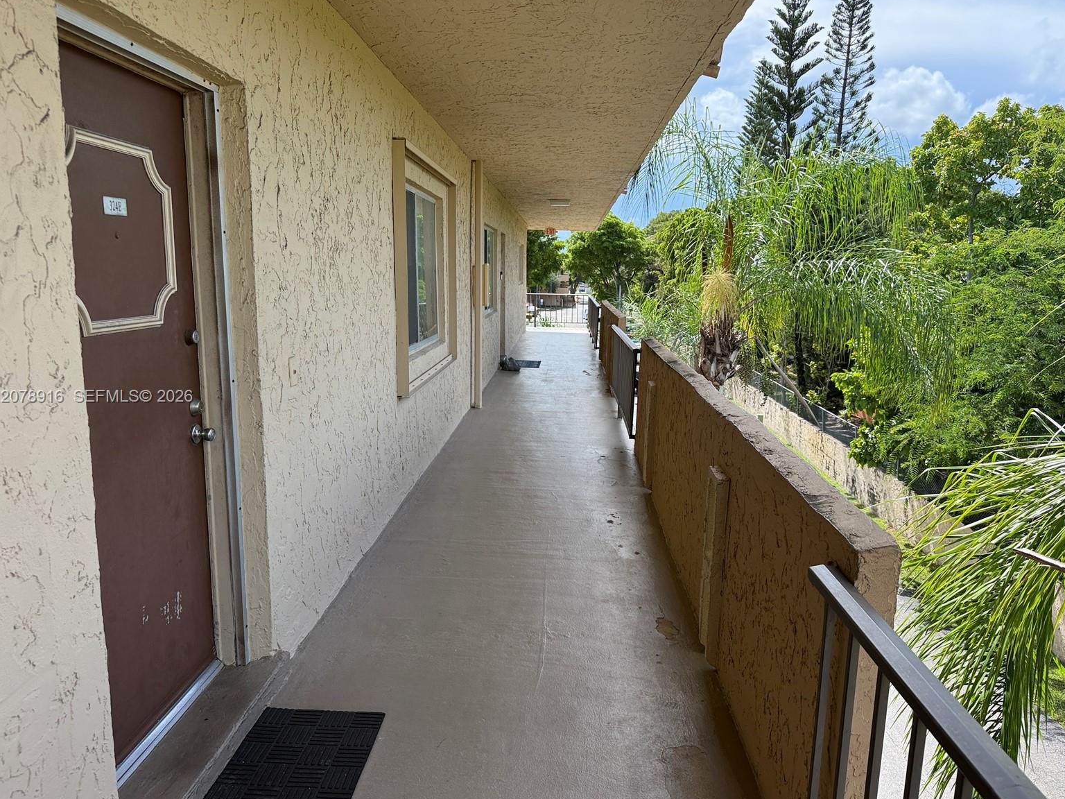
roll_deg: -0.3
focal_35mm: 25
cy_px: 397
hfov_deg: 69.4
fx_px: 769
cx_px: 532
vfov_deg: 54.9
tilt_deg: -7.3
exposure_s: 1/1949
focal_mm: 6.76
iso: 100
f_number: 1.78
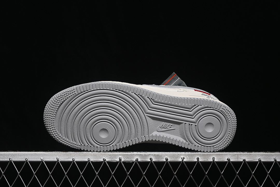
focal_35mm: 75
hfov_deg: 27.0
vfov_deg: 18.2
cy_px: 94
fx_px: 583
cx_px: 140
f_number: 6.3
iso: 160
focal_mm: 50
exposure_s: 1/60
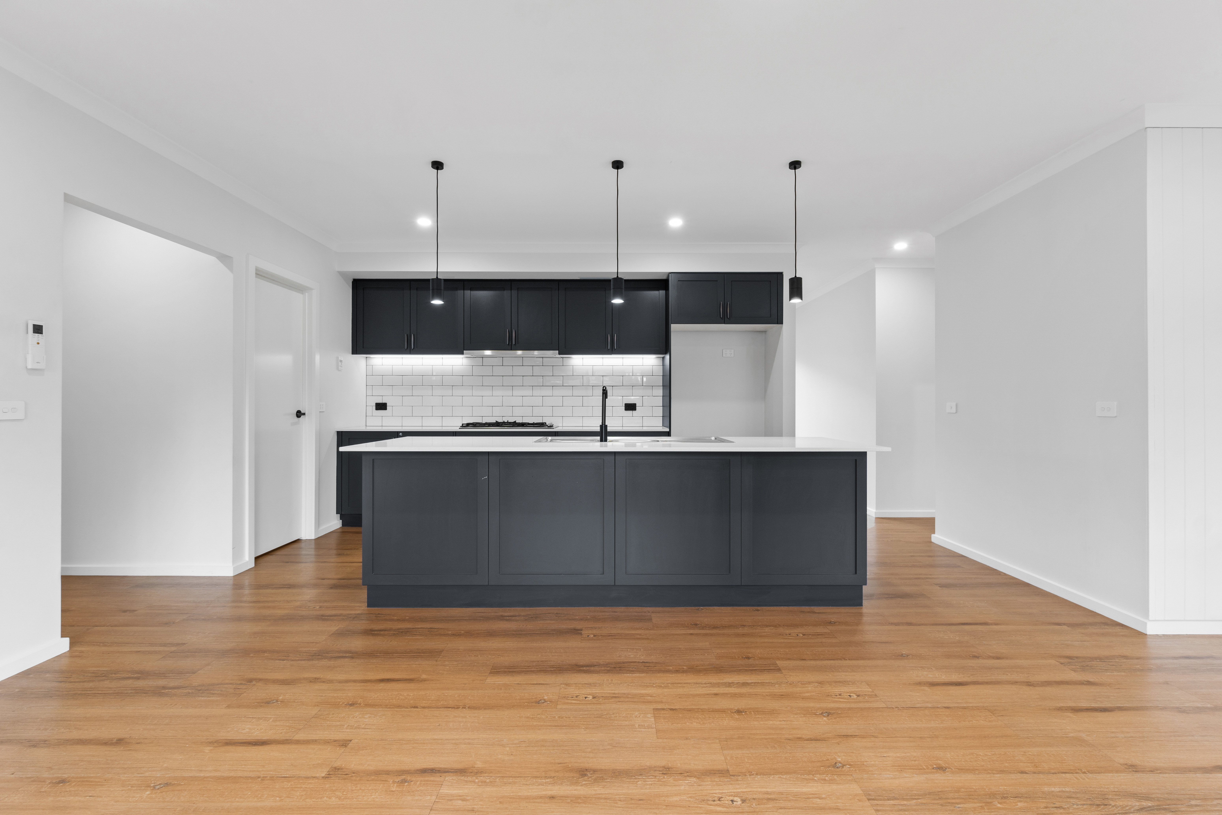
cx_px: 611
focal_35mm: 15
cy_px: 408
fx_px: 509
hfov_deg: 100.4
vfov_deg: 77.3
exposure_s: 1/2.5
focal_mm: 10
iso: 200
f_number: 8
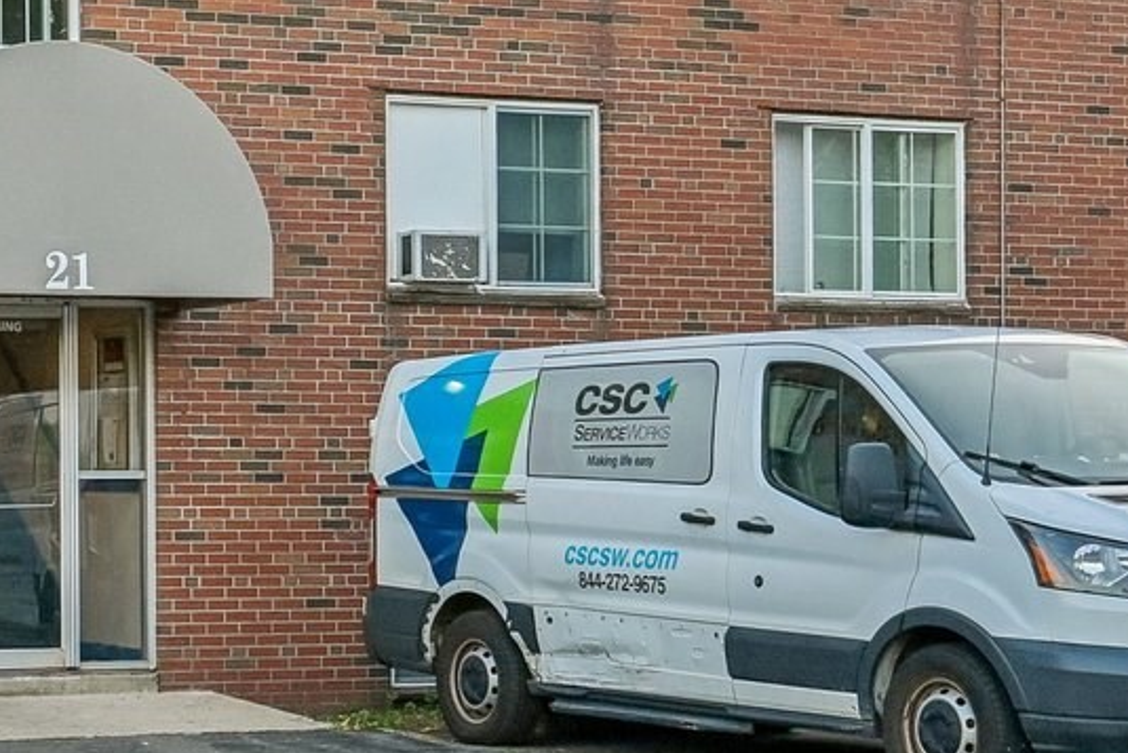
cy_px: 20
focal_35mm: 88
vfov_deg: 15.3
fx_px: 2758
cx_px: -55
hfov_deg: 22.1
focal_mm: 23
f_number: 8
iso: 400
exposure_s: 1/125
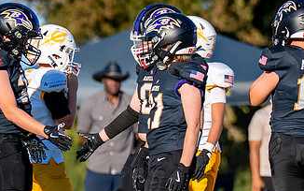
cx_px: 20
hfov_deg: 2.3
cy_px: 156
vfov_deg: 1.4
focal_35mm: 933
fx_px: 7733
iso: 160
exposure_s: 1/4000
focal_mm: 200
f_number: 2.8
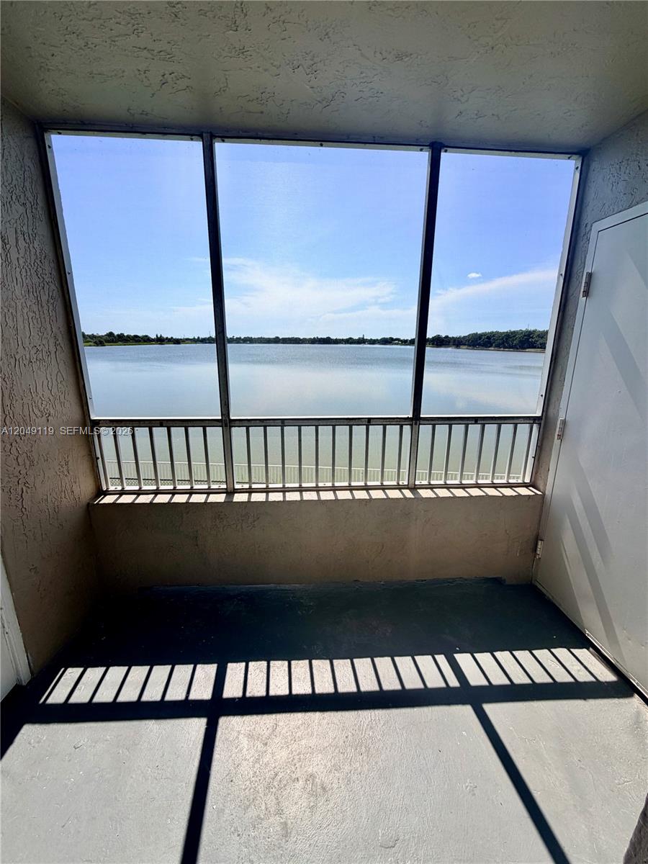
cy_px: 432
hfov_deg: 85.7
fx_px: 349
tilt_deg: -13.9
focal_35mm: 14
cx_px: 324
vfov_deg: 102.1
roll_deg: -0.3
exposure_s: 1/876
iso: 20
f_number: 2.2
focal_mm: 2.22
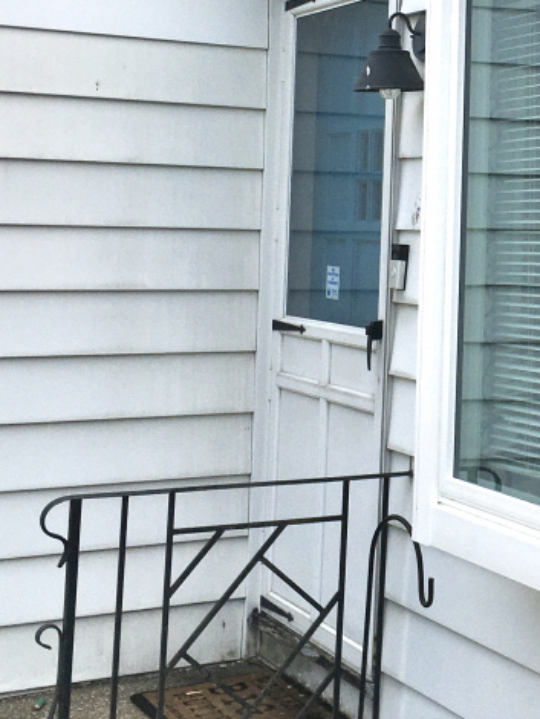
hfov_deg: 19.1
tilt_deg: +0.6
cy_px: 159
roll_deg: -2.2
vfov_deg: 25.9
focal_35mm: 74
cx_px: 590
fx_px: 1538
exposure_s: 1/1099
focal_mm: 4.15
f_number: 2.2
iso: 25
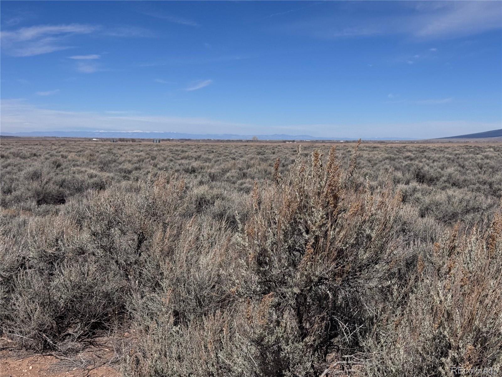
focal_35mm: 48
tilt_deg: -5.0
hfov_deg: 39.7
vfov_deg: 30.3
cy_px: 188
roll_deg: -0.6
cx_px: 251
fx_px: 696
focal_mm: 6.76
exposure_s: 1/10526
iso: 80
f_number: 1.78
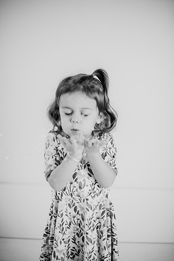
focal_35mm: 50
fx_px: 362
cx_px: 87
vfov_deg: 39.6
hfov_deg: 27.0
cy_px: 130
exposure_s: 1/160
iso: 100
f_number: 1.8
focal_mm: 50
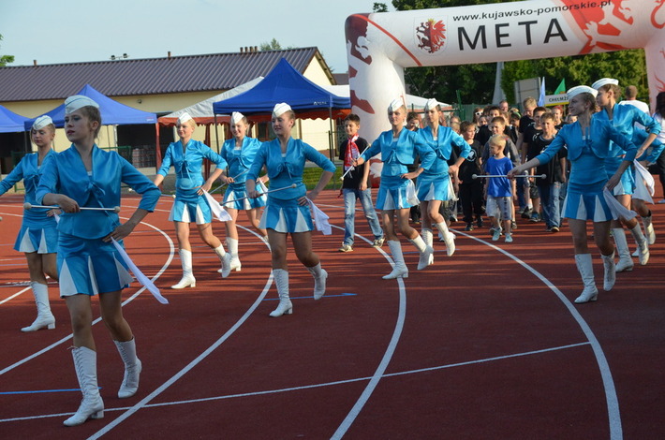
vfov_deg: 18.1
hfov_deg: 27.0
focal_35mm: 75
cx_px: 332
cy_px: 220
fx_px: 1382
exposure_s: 1/3200
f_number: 6.3
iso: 1600
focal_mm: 50
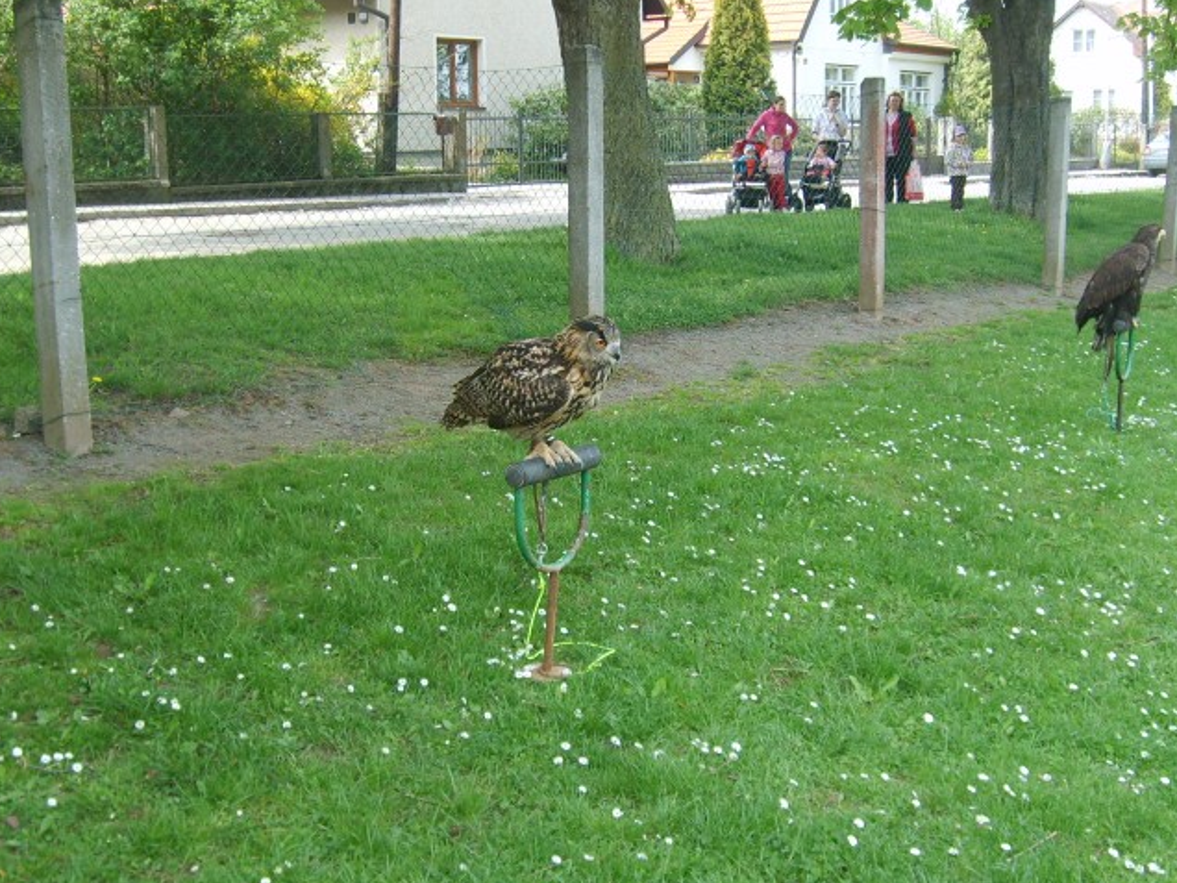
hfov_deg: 42.9
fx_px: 1496
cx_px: 563
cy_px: 433
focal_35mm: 44
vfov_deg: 32.9
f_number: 2.8
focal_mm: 5.8
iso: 50
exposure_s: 1/125
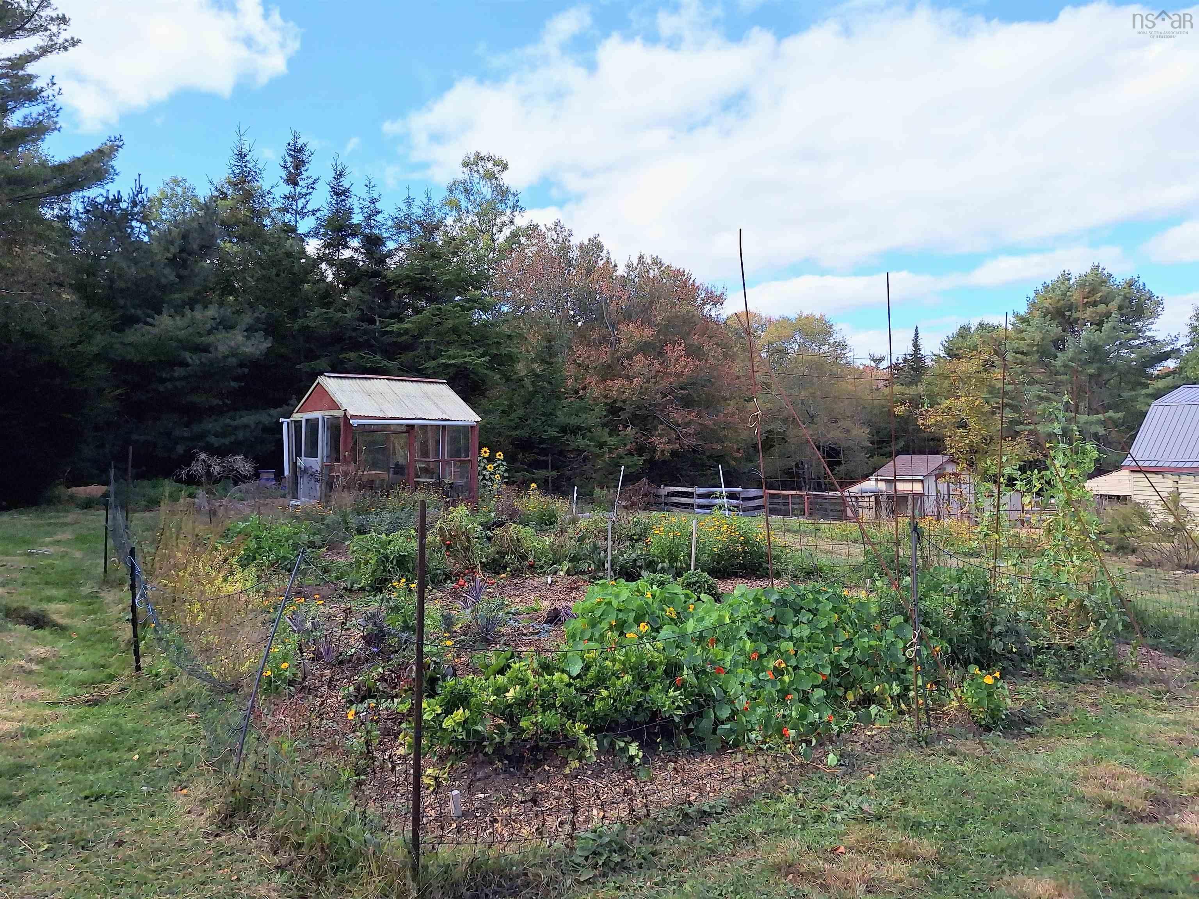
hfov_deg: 73.9
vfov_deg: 58.9
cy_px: 450
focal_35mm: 23
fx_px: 797
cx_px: 600
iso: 25
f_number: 1.8
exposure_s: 1/1145
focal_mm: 5.54
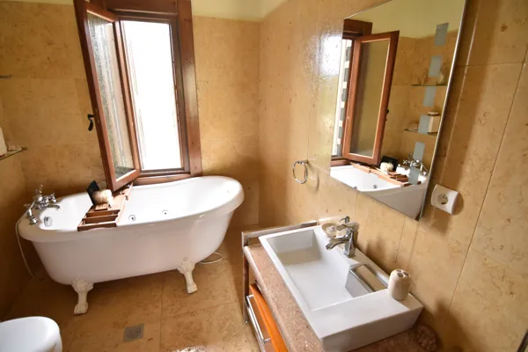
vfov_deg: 72.1
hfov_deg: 95.0
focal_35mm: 16
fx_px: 242
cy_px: 176
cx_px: 264
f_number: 2.8
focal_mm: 11
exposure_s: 1/30
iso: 200
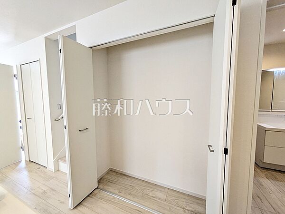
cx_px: 142
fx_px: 115
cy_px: 107
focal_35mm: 14
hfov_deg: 102.1
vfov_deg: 85.7
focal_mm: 1.83
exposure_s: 1/120
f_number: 2.2
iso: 245
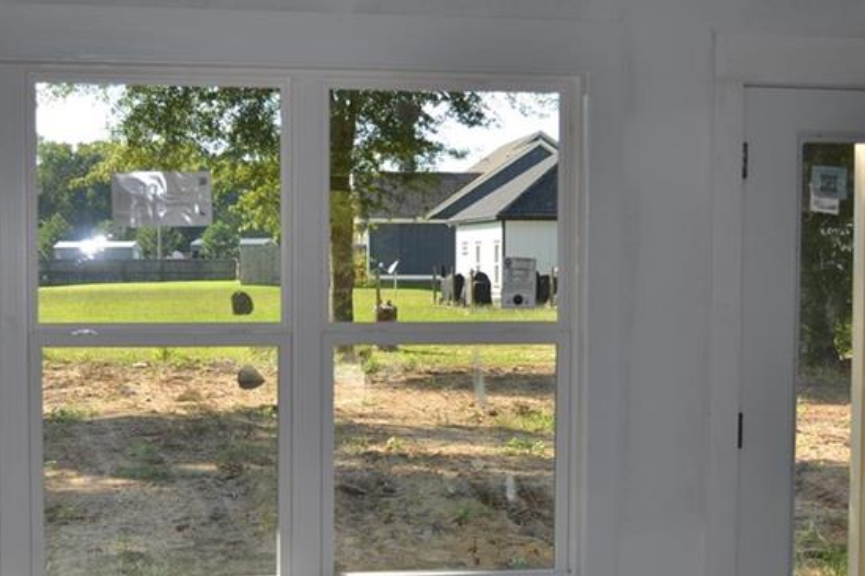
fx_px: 1609
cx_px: 393
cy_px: 357
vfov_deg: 20.2
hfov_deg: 30.1
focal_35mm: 67
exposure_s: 1/200
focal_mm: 24
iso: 100
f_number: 4.5
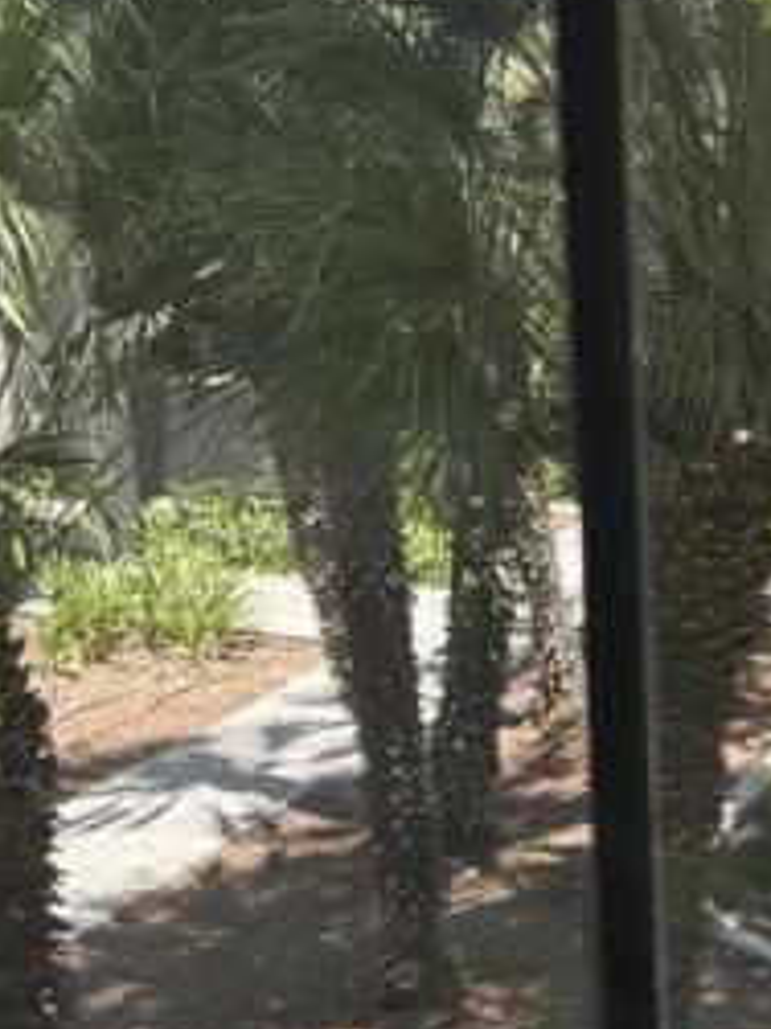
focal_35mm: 98
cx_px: 812
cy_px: 726
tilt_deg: -16.3
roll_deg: +1.6
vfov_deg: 19.9
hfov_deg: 14.8
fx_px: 2913
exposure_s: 1/805
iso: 100
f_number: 1.78
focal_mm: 6.76
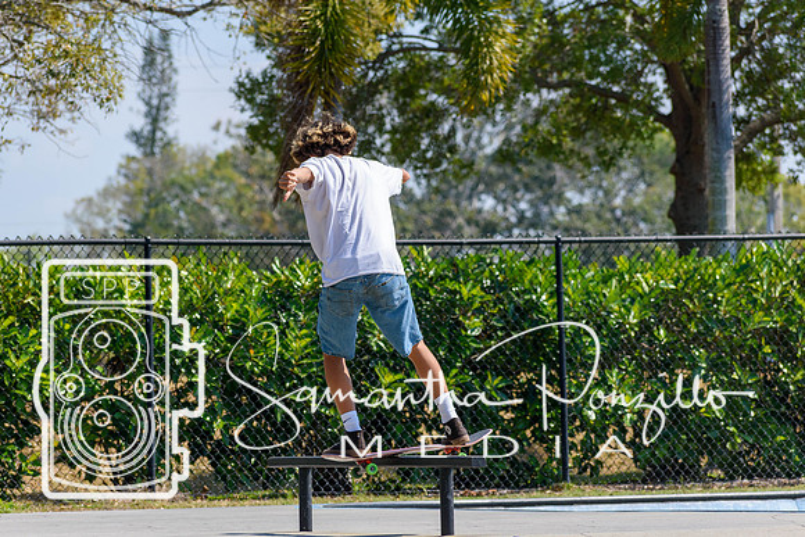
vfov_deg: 6.1
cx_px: 402
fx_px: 5032
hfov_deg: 9.1
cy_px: 268
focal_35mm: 225
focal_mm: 150
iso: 360
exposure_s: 1/2000
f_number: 5.6
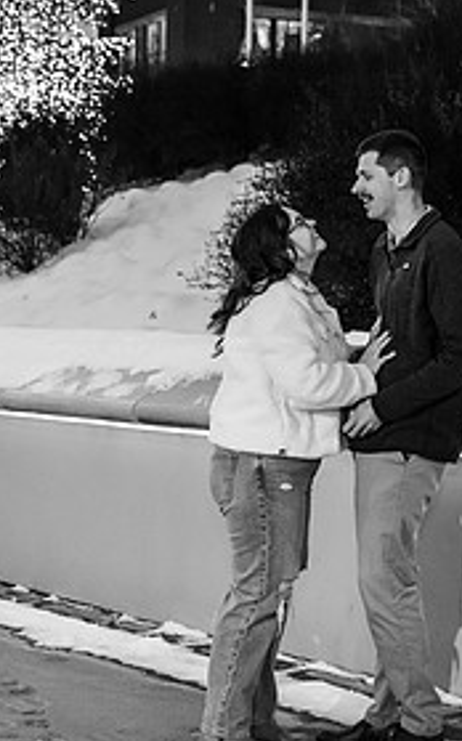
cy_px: 307
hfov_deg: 14.6
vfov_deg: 23.3
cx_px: 313
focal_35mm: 89
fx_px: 1796
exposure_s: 1/200
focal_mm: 42
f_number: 4.5
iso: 1000
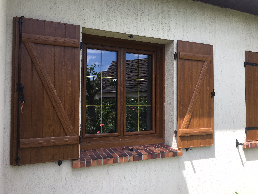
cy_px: 97
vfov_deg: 48.2
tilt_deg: +1.7
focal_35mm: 29
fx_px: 216
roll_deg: -0.7
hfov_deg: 61.7
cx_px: 129
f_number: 2.2
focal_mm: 4.15
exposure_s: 1/534
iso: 25
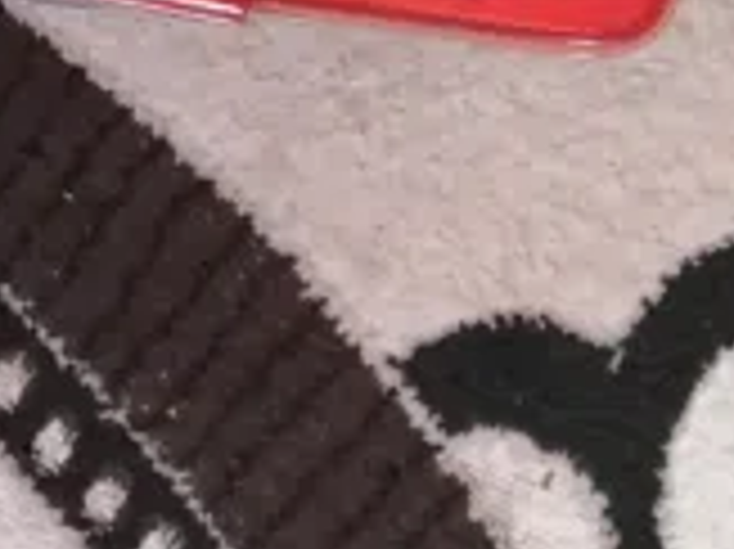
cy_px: -81
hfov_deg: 11.4
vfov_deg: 8.7
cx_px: 928
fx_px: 3581
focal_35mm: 169
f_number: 1.8
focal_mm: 5.4
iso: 640
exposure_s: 1/25
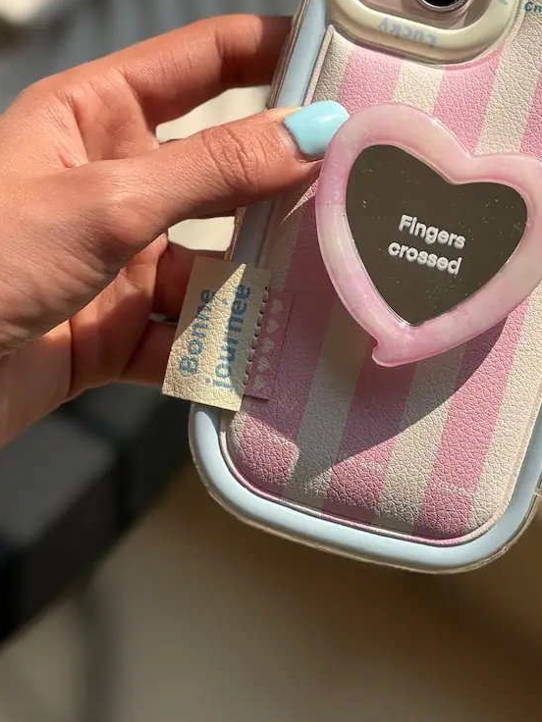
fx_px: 2797
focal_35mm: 134
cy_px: 184
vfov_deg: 14.7
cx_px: 363
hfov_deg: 11.1
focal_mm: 9
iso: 25
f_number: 2.8
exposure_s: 1/847
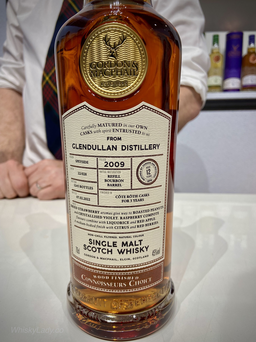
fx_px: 256
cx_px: 128
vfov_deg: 67.3
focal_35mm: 26
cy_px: 171
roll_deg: +0.4
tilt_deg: -10.1
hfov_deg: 53.1
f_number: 1.8
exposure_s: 1/100
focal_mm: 4.25
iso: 64
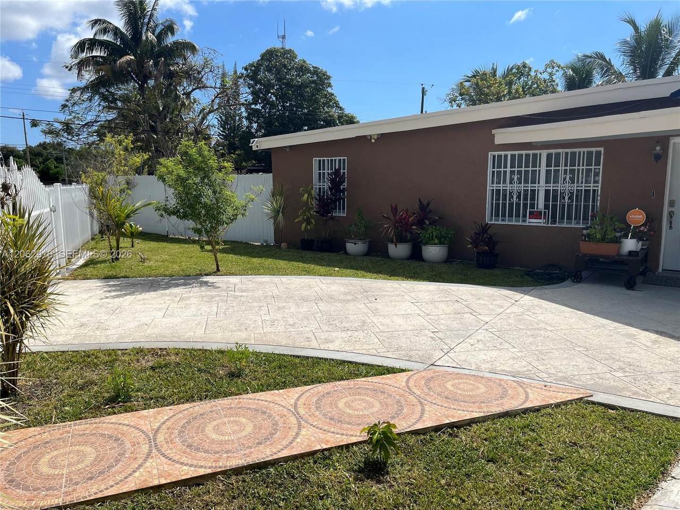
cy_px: 255
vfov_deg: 53.1
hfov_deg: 67.3
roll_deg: -0.4
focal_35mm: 26
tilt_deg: -7.5
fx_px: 511
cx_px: 340
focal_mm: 5.1
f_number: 1.6
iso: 50
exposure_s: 1/6173
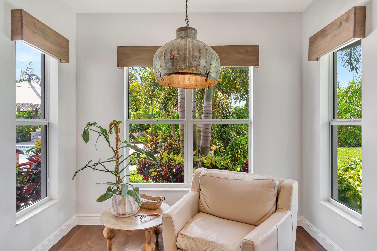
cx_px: 188
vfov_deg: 61.9
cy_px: 126
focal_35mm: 20
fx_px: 209
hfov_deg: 84.0
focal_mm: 20
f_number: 5.6
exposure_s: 1/13
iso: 100
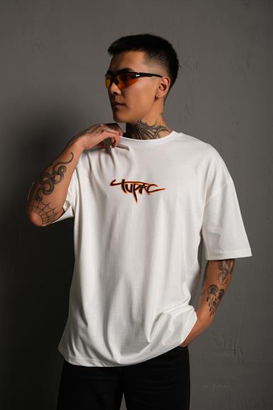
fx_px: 410
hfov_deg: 36.8
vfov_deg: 53.1
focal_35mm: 36
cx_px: 133
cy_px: 206
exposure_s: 1/160
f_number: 5
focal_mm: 23.3
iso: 160
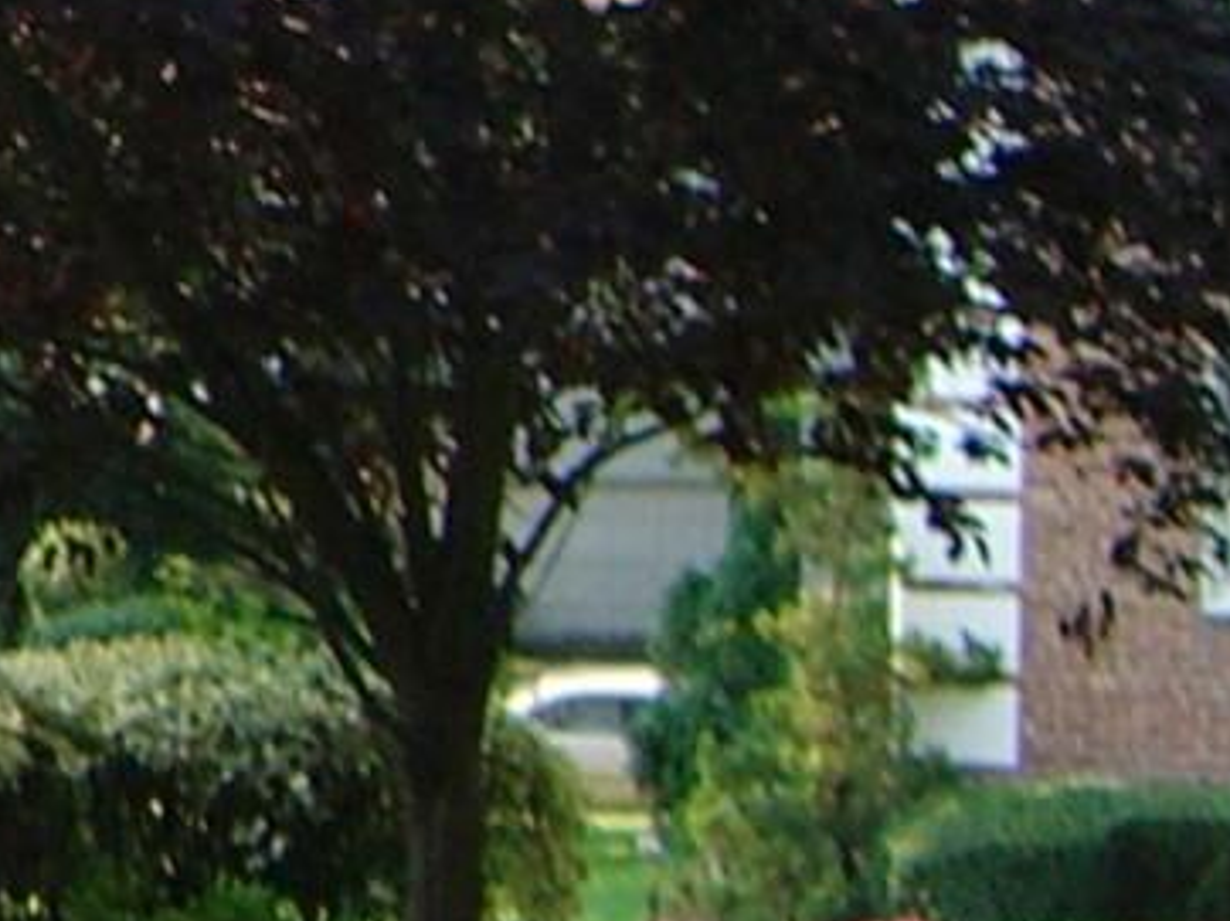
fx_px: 7634
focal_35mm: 215
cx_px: -1233
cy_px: -370
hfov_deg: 8.7
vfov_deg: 6.8
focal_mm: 6.2
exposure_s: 1/200
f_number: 2.7
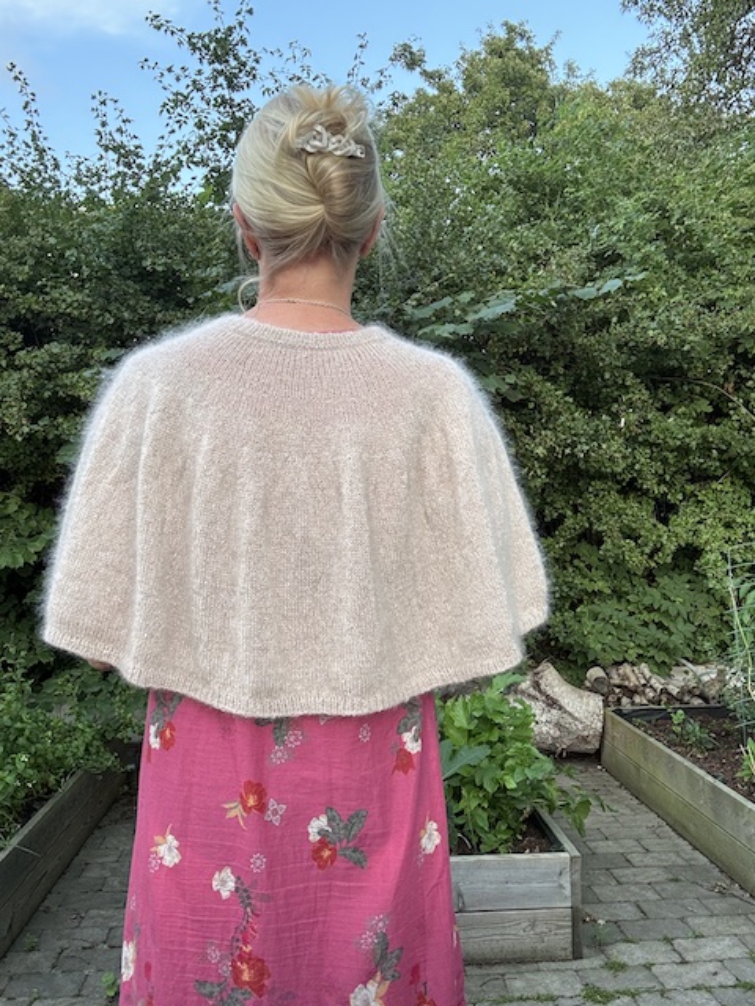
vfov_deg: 60.0
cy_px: 503
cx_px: 378
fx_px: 872
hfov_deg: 46.8
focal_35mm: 30
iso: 80
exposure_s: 1/111
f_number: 1.9
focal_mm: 2.69
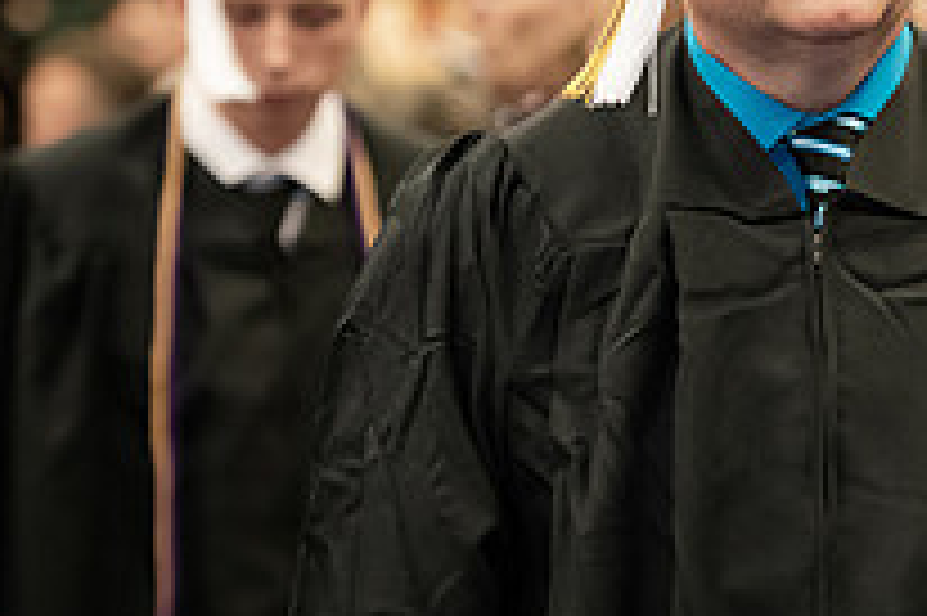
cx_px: 954
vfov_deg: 4.3
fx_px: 8130
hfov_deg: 6.5
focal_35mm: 316
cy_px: 182
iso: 2000
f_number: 3.2
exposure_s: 1/200
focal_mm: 112
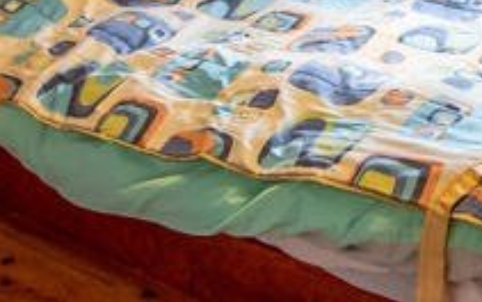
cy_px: -113
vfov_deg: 20.1
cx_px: 347
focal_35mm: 58
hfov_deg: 34.5
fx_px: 762
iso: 3200
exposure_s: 1/25
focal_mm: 10
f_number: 5
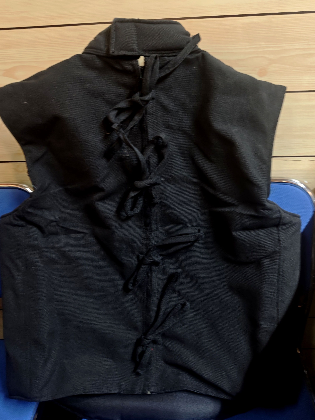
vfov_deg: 73.9
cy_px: 210
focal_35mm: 23
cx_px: 158
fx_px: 279
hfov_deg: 58.9
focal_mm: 6.55
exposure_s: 1/24
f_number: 1.62
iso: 640
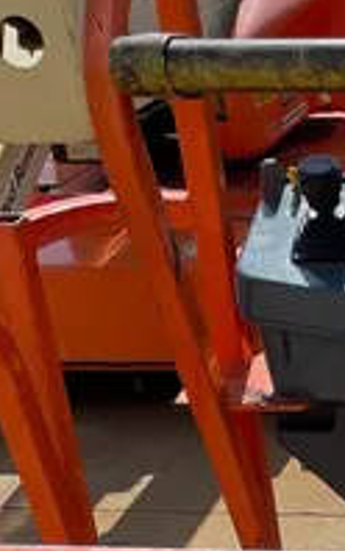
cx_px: 562
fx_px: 1532
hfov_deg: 12.1
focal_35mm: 102
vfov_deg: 19.8
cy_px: 544
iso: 32
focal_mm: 4.2
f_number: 1.6
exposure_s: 1/2618
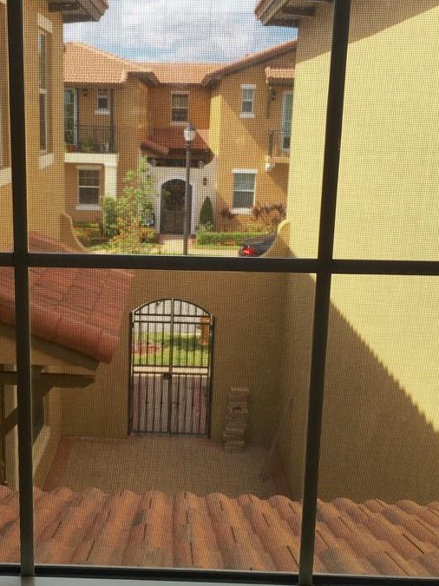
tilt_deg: -13.3
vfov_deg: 42.9
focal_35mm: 44
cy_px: 285
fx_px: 744
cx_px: 156
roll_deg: -0.8
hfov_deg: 32.7
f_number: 2.2
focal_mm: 4.15
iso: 25
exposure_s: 1/686
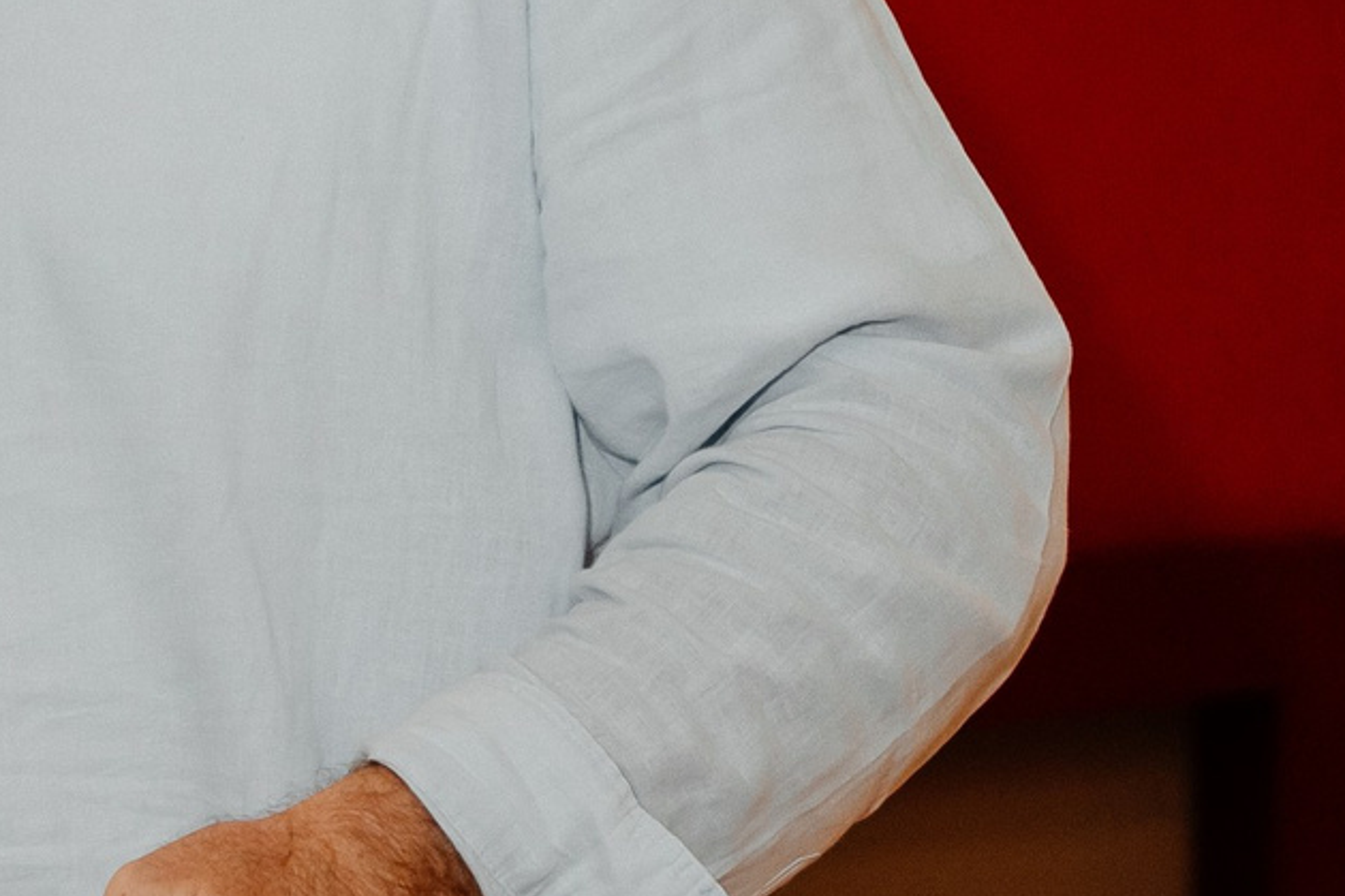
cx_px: -819
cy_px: -168
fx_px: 10644
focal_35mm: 285
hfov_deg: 7.1
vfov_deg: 4.8
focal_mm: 70
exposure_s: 1/125
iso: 640
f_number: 2.8
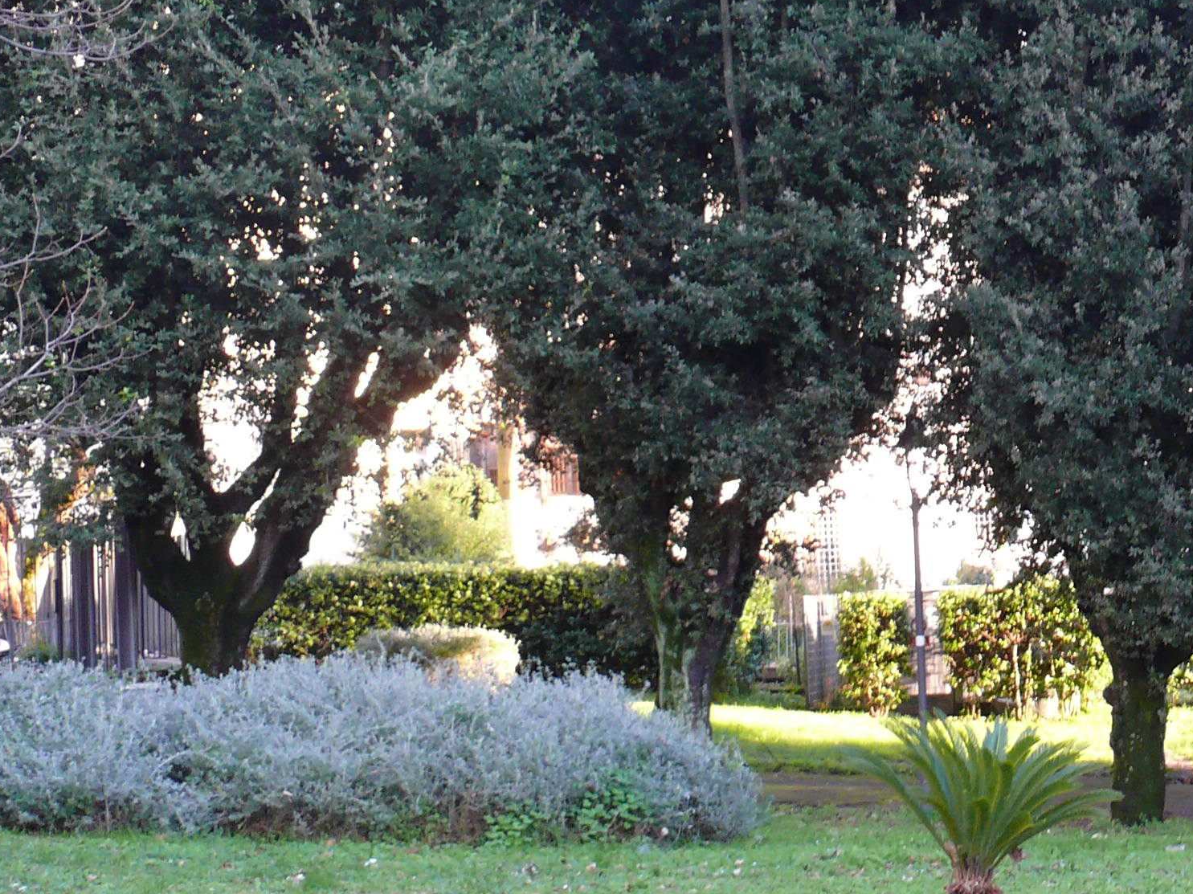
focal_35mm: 86
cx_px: 1318
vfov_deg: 17.1
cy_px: 374
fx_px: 2963
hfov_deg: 21.6
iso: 100
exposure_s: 1/40
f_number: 2.8
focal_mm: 7.4
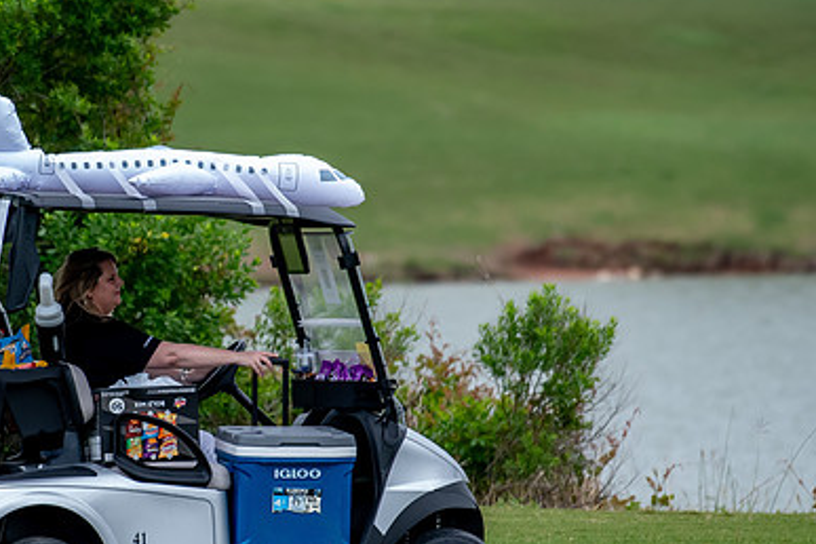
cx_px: 213
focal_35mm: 945
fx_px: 21418
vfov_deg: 1.5
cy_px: 326
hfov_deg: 2.2
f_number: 5.6
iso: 1000
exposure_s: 1/2000
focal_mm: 420
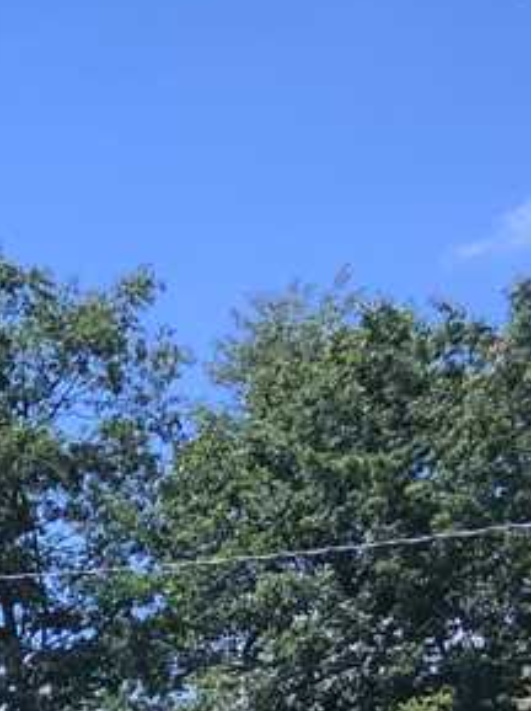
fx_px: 3054
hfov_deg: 8.9
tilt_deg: -7.4
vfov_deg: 11.6
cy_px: 1543
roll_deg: -2.2
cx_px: -806
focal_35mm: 149
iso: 20
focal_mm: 3.99
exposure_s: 1/2088
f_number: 1.8
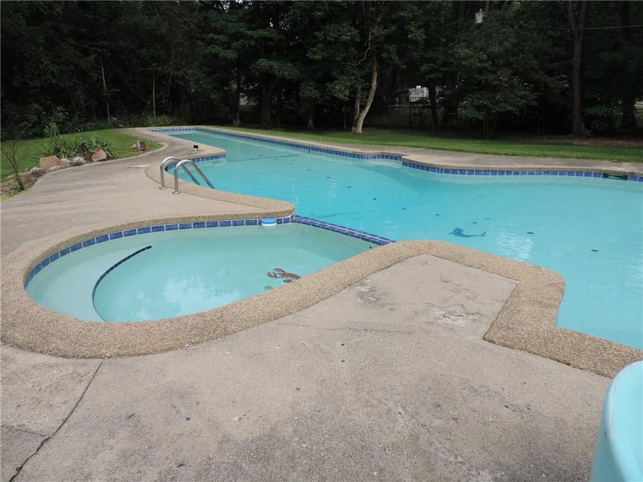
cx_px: 322
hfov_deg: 71.6
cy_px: 241
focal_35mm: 24
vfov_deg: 56.8
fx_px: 446
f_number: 3
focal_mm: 4.3
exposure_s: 1/500
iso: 80
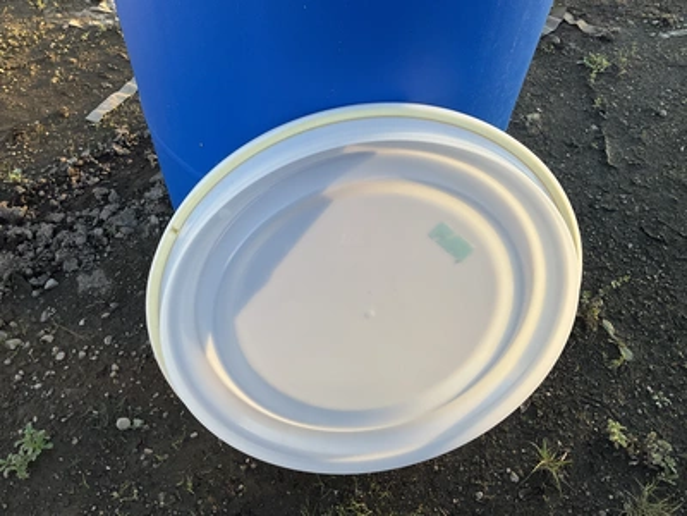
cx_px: 344
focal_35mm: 29
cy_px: 258
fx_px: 576
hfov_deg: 61.7
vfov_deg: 48.2
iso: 25
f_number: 1.8
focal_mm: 3
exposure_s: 1/383
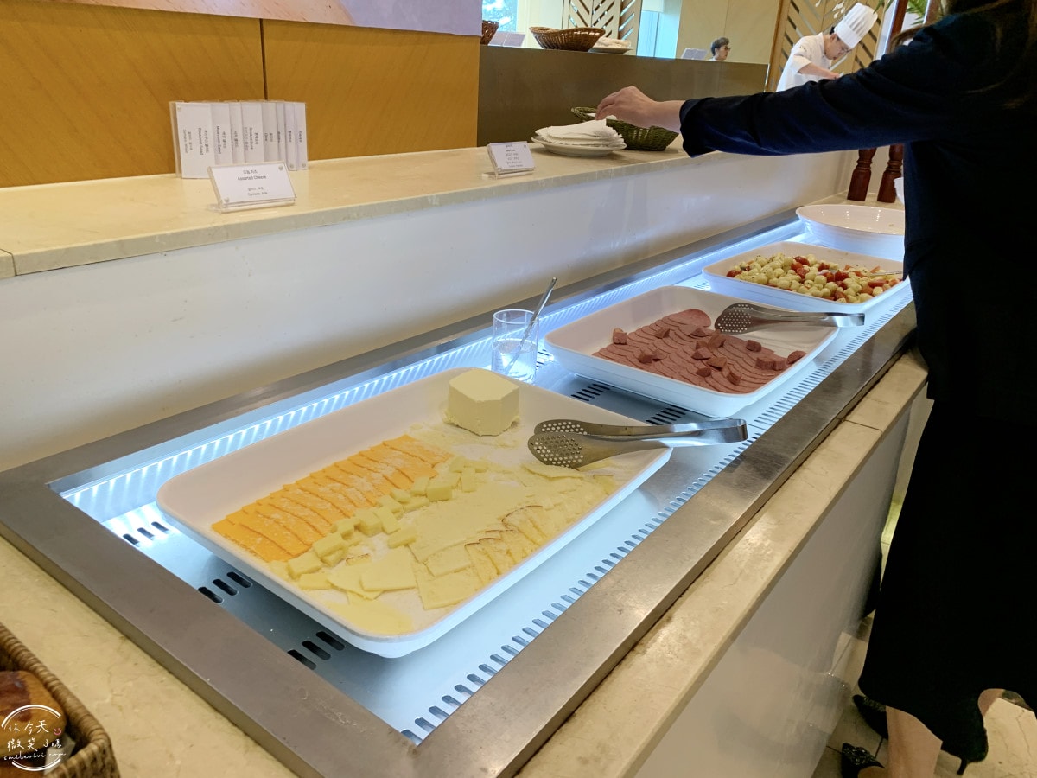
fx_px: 779
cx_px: 518
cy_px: 389
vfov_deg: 53.1
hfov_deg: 67.3
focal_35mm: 26
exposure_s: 1/60
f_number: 1.8
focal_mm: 4.25
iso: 64
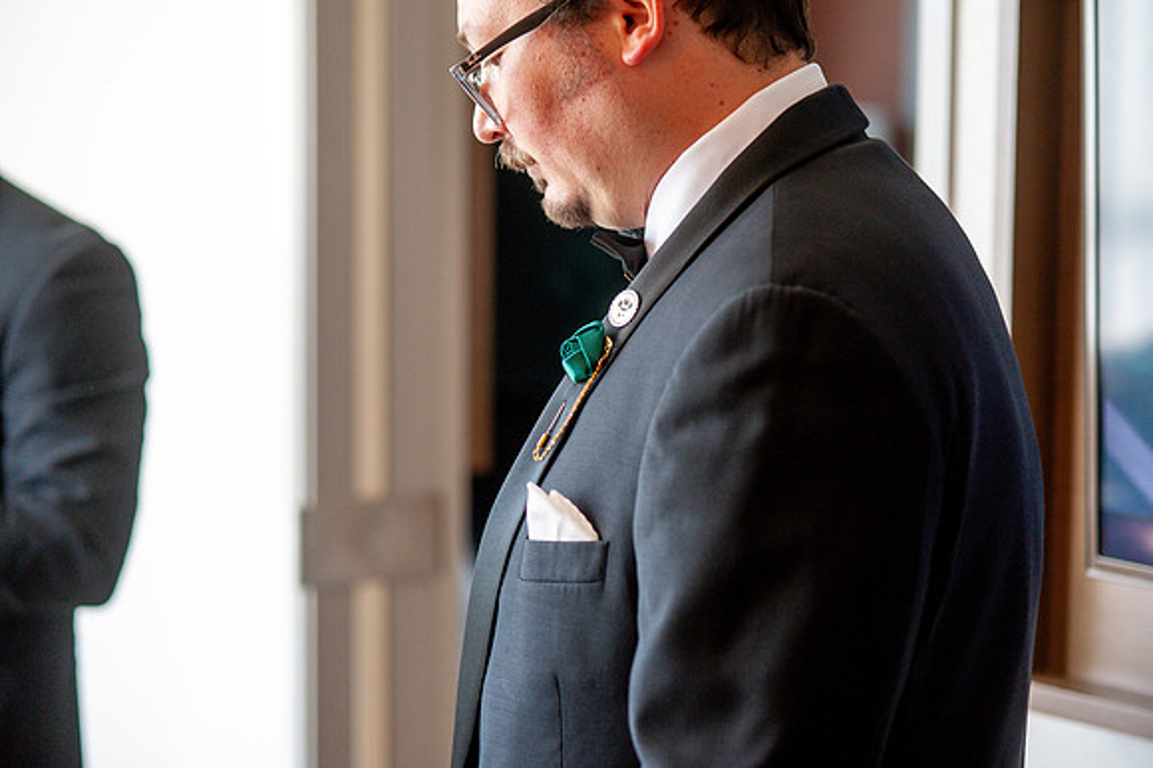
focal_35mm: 105
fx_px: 3361
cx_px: 576
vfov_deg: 13.0
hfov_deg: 19.5
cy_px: 384
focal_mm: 105
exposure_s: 1/250
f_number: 4
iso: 2000
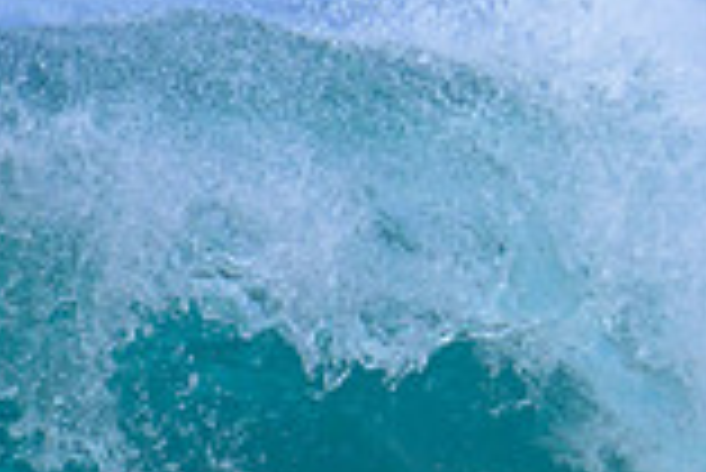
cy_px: 332
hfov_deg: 0.5
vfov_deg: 0.3
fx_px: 79183
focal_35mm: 4034
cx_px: 793
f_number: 11
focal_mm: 800
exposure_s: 1/2000
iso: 900
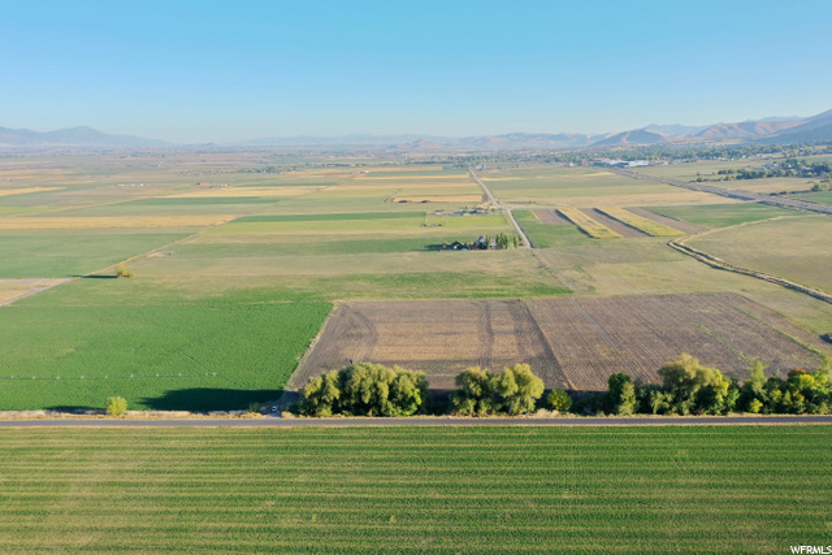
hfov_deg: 65.5
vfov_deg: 46.4
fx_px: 647
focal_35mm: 28
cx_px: 416
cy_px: 278
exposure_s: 1/160
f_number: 4.5
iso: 100
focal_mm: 10.26
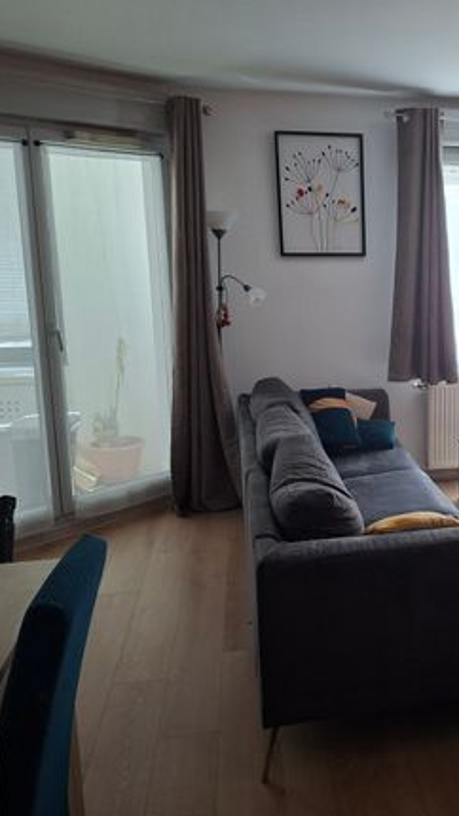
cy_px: 391
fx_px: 757
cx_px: 442
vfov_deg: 56.6
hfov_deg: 31.6
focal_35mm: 35
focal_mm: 5.54
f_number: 1.8
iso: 250
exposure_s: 1/100
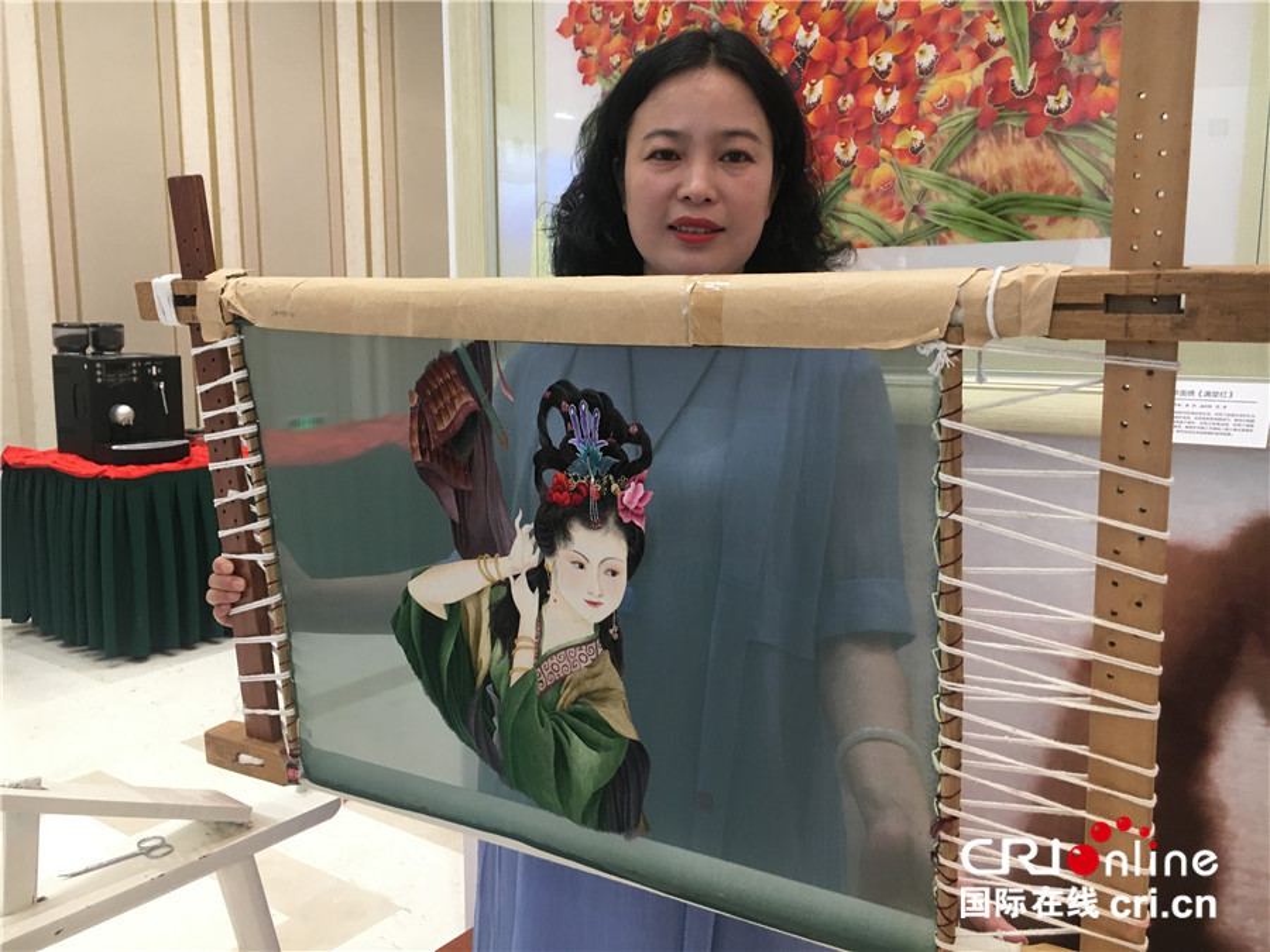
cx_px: 635
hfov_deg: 61.7
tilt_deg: -10.0
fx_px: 1064
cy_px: 476
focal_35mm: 29
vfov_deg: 48.2
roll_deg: -0.1
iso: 64
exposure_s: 1/33
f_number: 2.2
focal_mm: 4.15
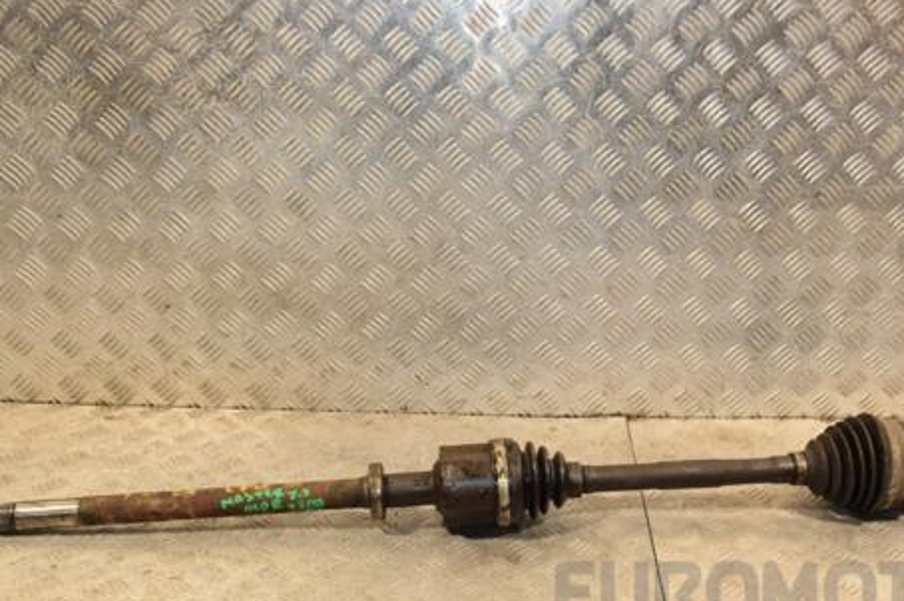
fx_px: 1045
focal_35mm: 42
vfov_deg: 32.1
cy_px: 326
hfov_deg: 46.6
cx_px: 518
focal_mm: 21
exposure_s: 1/200
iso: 800
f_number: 5.6
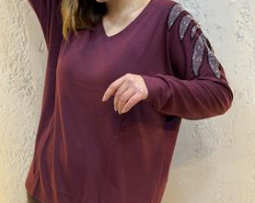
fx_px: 528
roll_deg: +4.1
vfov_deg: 21.7
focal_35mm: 70
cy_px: 68
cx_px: 115
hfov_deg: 27.2
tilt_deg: -8.0
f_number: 1.78
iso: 50
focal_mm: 6.76
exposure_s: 1/50
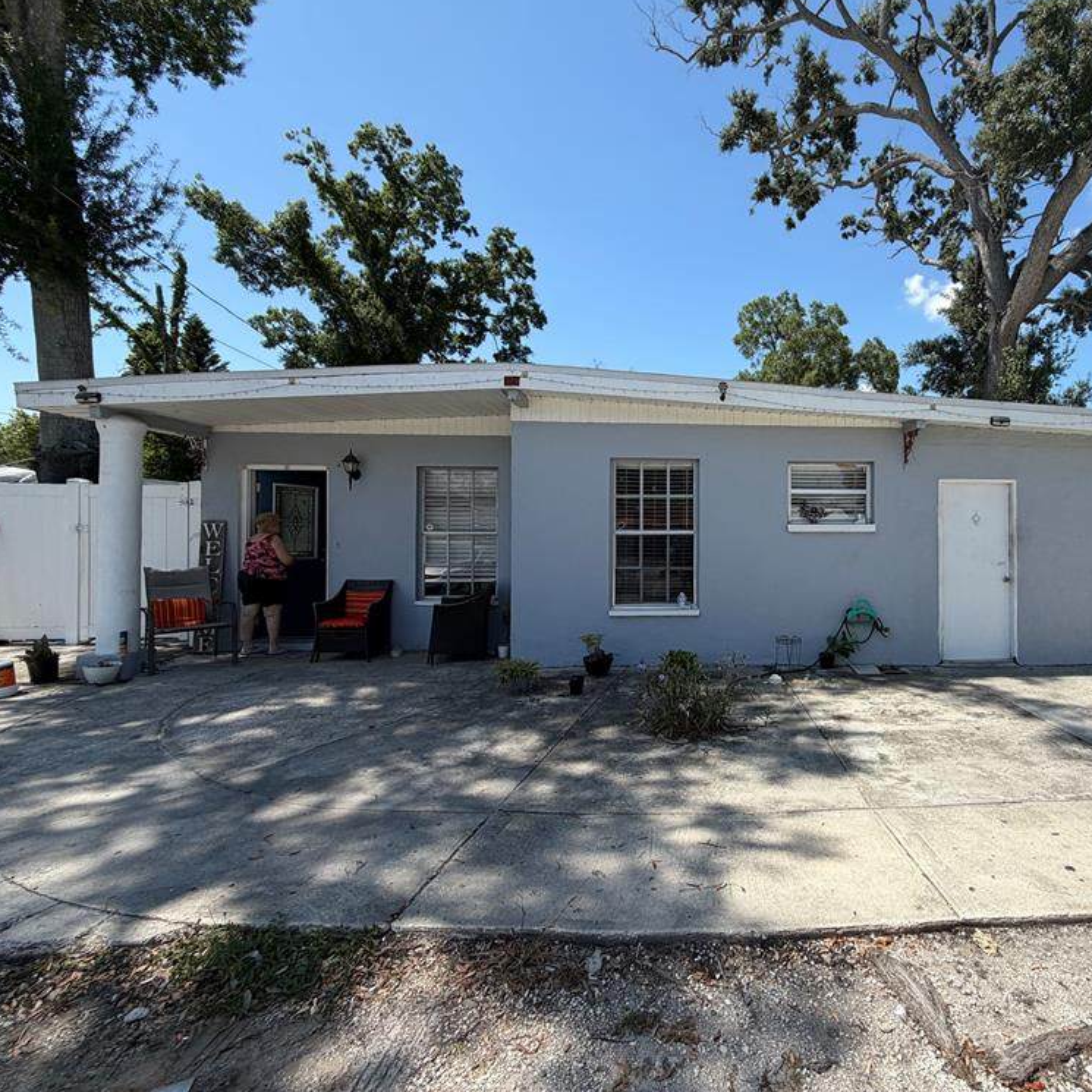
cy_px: 534
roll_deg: -0.3
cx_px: 721
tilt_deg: +0.2
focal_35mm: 17
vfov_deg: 84.0
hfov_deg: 81.4
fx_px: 607
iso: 25
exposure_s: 1/770
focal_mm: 2.22
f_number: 2.2
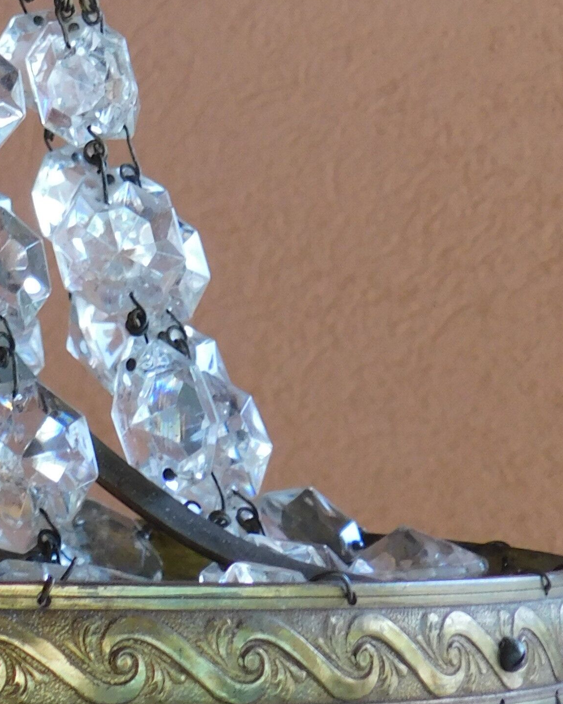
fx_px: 2604
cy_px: -313
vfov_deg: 14.5
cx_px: -270
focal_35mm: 125
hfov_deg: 11.8
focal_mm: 7.1
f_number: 3.6
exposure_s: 1/30
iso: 125
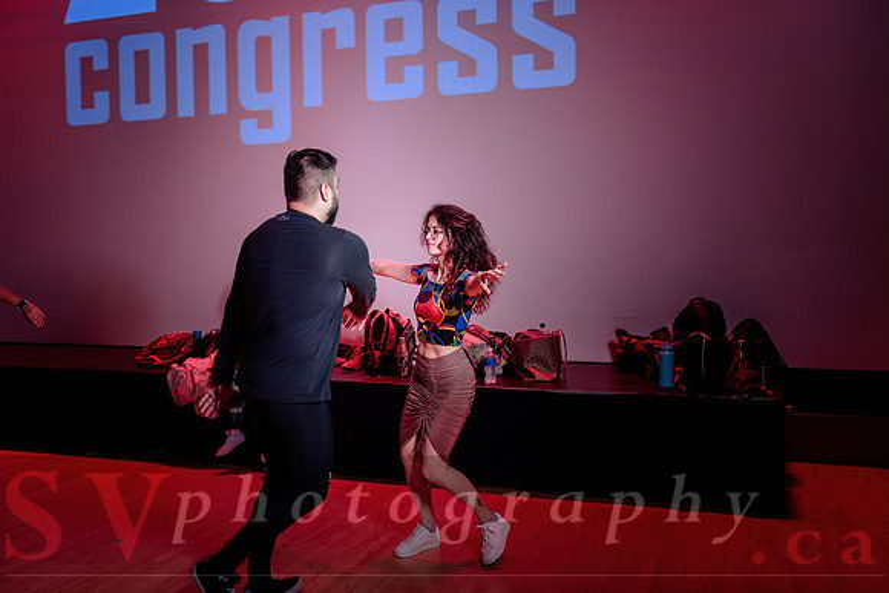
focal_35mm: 34
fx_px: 840
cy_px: 296
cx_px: 444
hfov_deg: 55.8
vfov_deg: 38.9
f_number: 2.8
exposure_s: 1/60
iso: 1000
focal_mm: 34
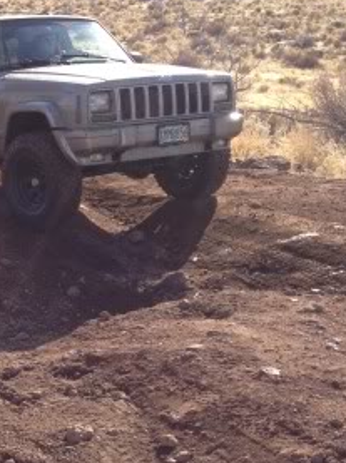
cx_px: 18
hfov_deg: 17.8
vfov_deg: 24.0
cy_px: 323
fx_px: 1082
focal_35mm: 81
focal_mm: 4.3
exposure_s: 1/627
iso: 64
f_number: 2.4
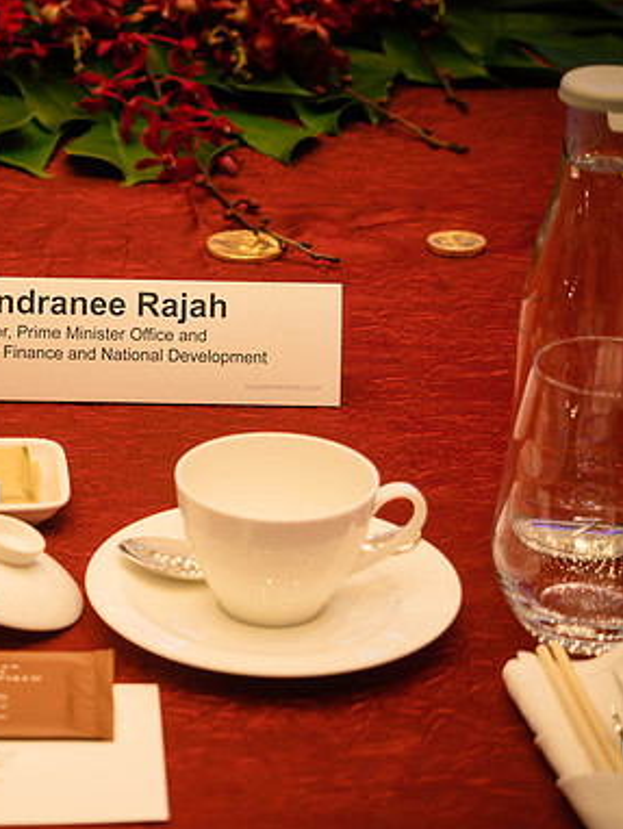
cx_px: 78
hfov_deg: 11.7
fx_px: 3020
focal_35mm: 126
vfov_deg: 15.6
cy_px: 418
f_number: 2.8
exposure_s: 1/125
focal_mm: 40
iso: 400
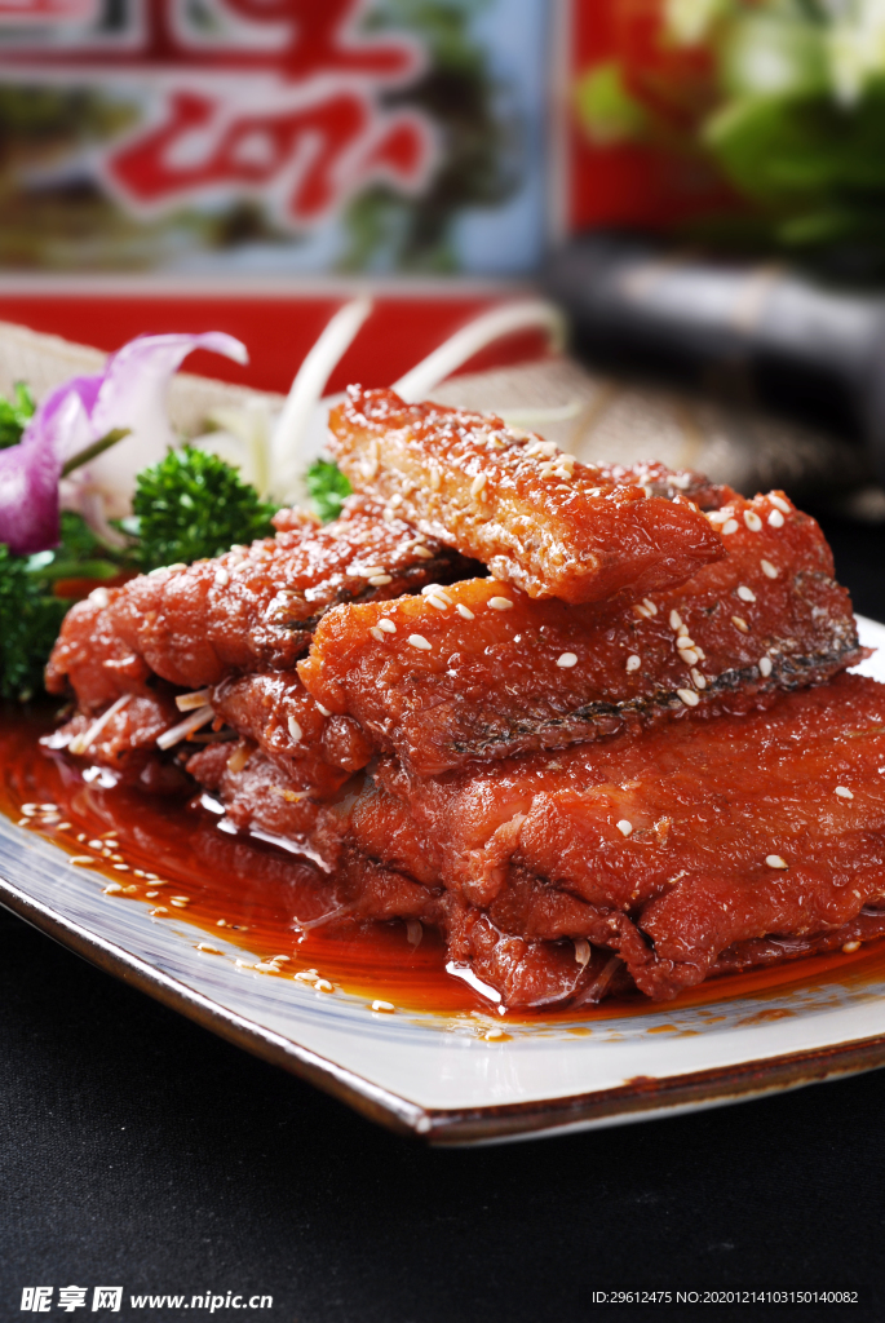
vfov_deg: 22.6
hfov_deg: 15.2
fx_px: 3311
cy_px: 662
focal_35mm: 90
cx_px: 442
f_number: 13
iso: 125
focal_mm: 60
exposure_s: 1/125
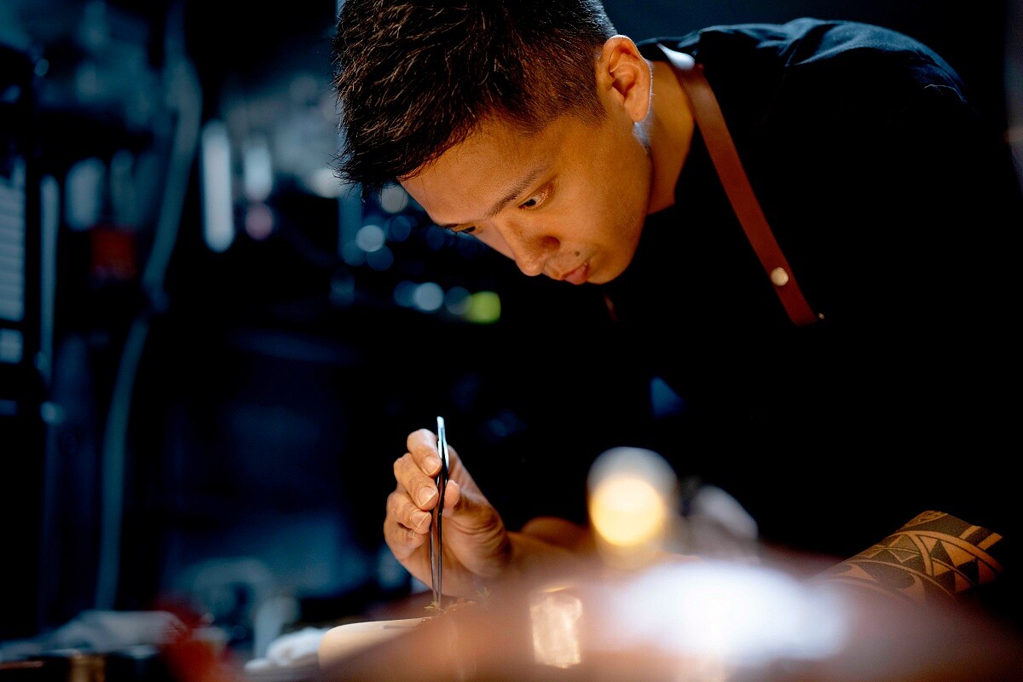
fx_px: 1421
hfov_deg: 39.6
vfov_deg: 27.0
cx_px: 512
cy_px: 341
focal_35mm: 50
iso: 640
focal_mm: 50
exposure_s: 1/250
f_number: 1.6
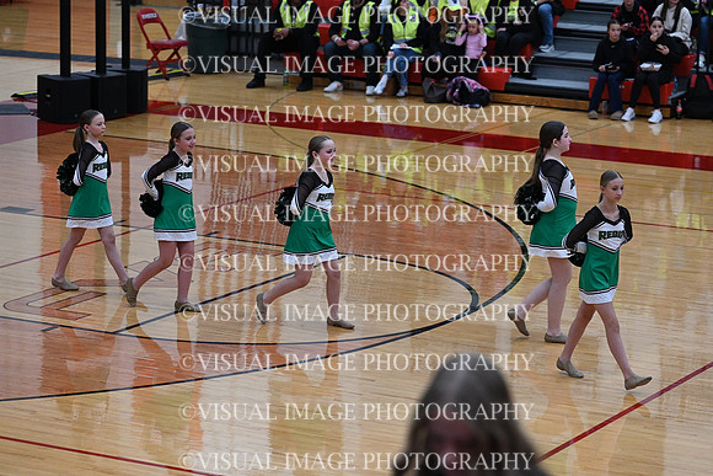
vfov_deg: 10.2
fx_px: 2674
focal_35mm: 135
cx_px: 356
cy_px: 238
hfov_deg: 15.2
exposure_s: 1/400
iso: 4000
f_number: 4
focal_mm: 135
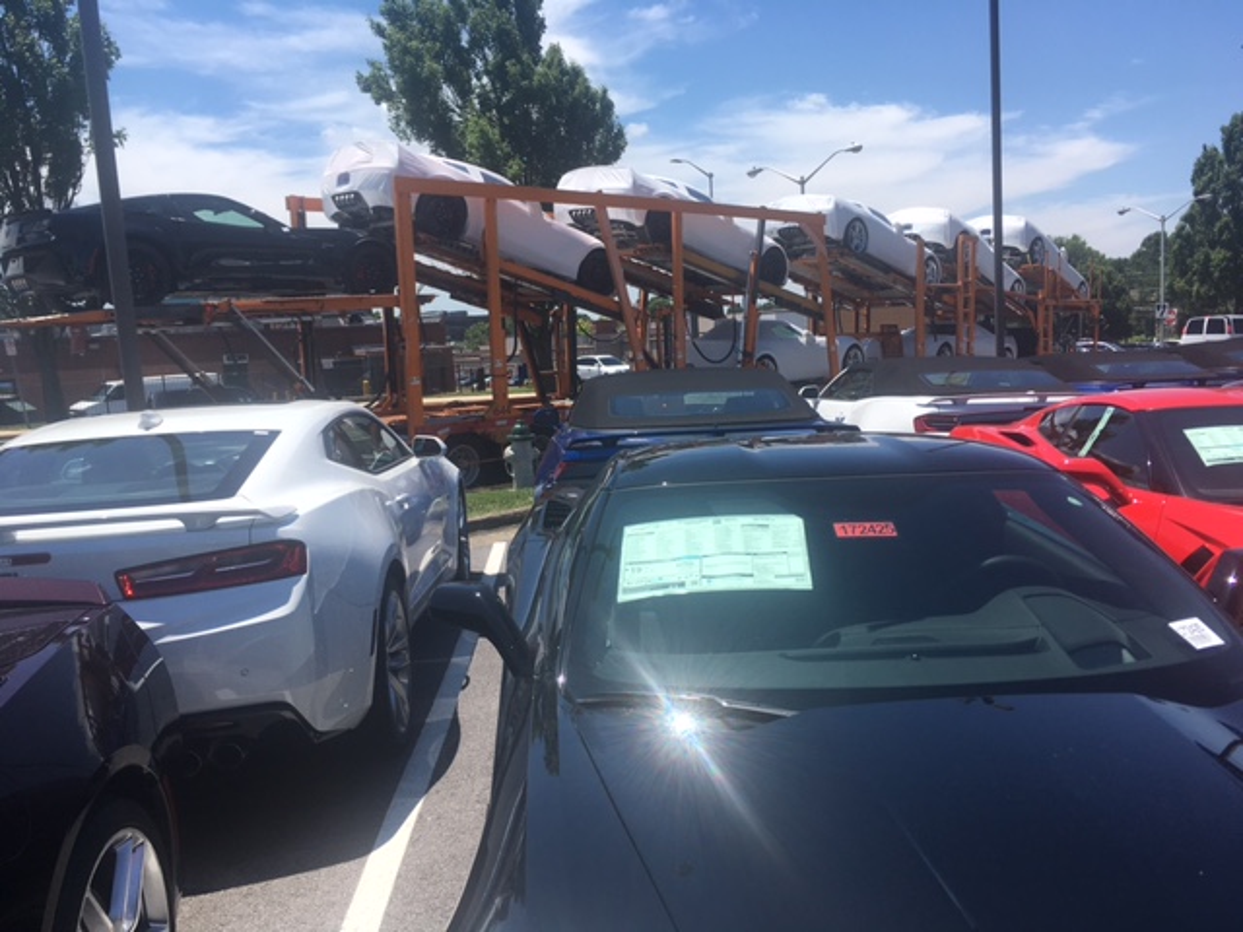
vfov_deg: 48.2
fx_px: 1041
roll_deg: +2.5
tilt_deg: -7.0
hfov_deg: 61.7
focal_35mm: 29
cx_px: 622
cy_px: 466
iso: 25
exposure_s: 1/1832
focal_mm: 4.15
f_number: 2.2
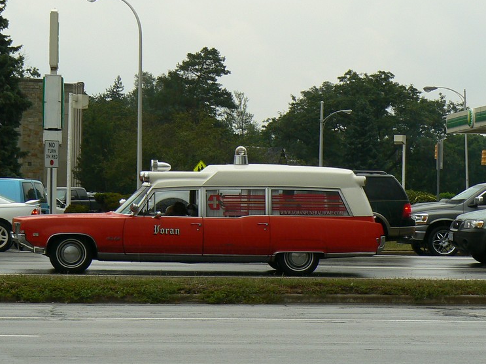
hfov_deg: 17.6
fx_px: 1572
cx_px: 249
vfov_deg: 13.2
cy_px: 178
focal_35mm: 112
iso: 80
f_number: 5.6
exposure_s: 1/200
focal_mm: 12.4
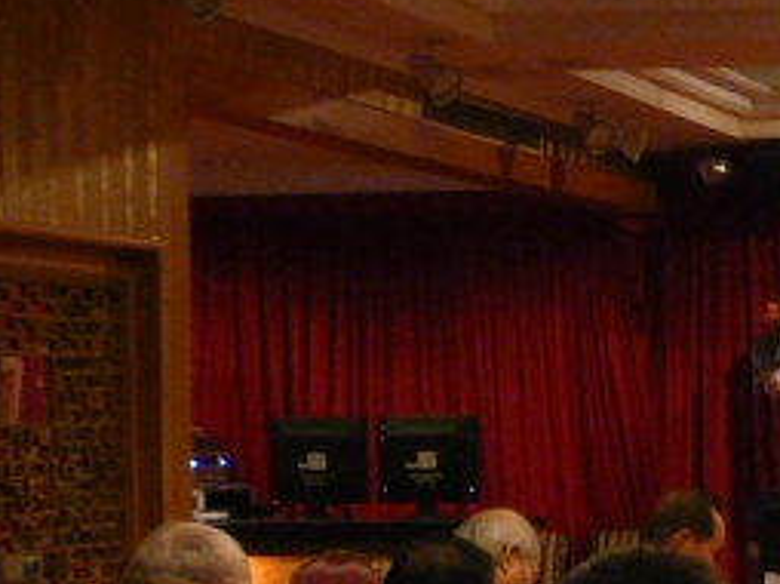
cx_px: 1324
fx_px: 2544
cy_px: 516
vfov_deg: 13.0
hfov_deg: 15.4
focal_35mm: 113
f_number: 2.8
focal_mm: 4.6
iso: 200
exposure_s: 1/8
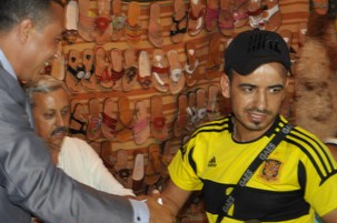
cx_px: 27
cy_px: 164
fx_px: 710
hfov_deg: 25.8
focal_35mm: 76
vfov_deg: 17.8
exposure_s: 1/60
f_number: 3.8
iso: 800
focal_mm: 24
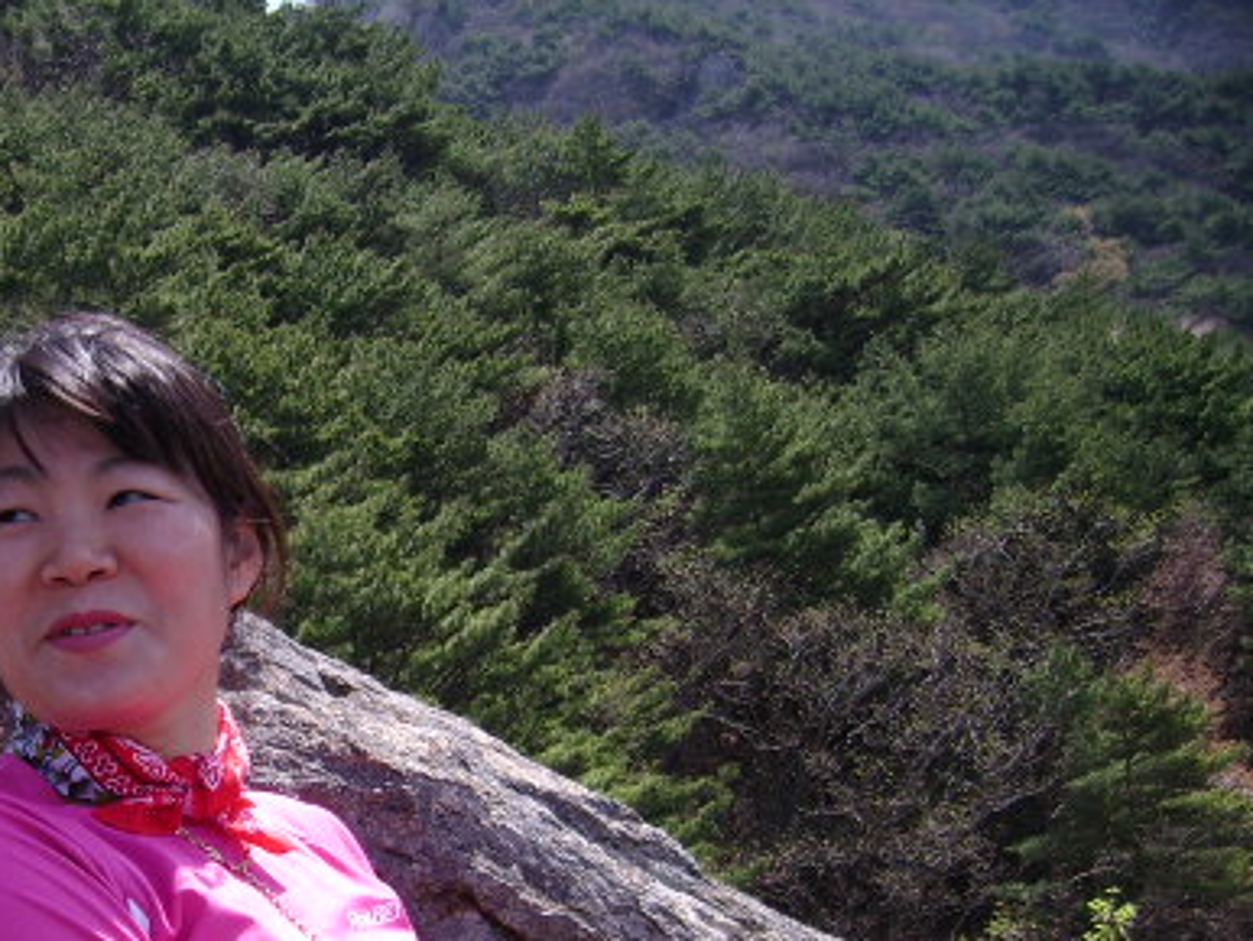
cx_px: 221
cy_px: 769
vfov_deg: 24.8
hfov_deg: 32.2
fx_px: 2101
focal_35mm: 58
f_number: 2.8
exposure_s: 1/648
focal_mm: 5.95
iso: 50
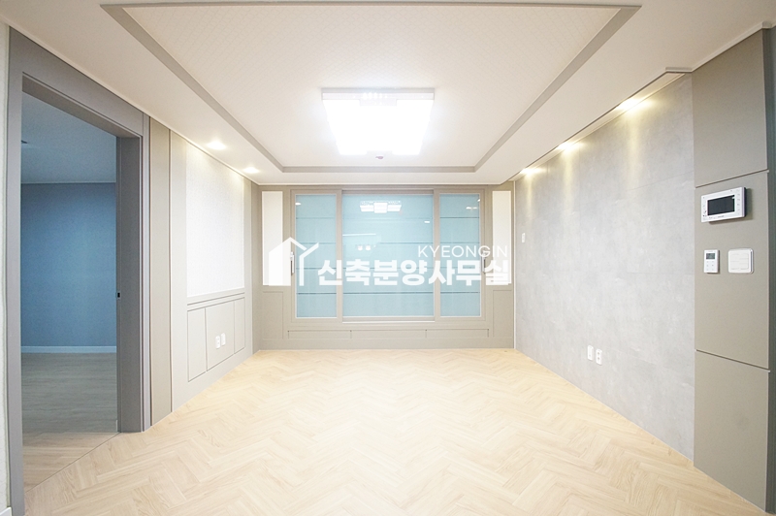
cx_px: 388
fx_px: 323
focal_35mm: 15
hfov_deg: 100.4
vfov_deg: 77.2
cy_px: 258
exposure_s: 1/30
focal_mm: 10
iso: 1600
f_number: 7.1
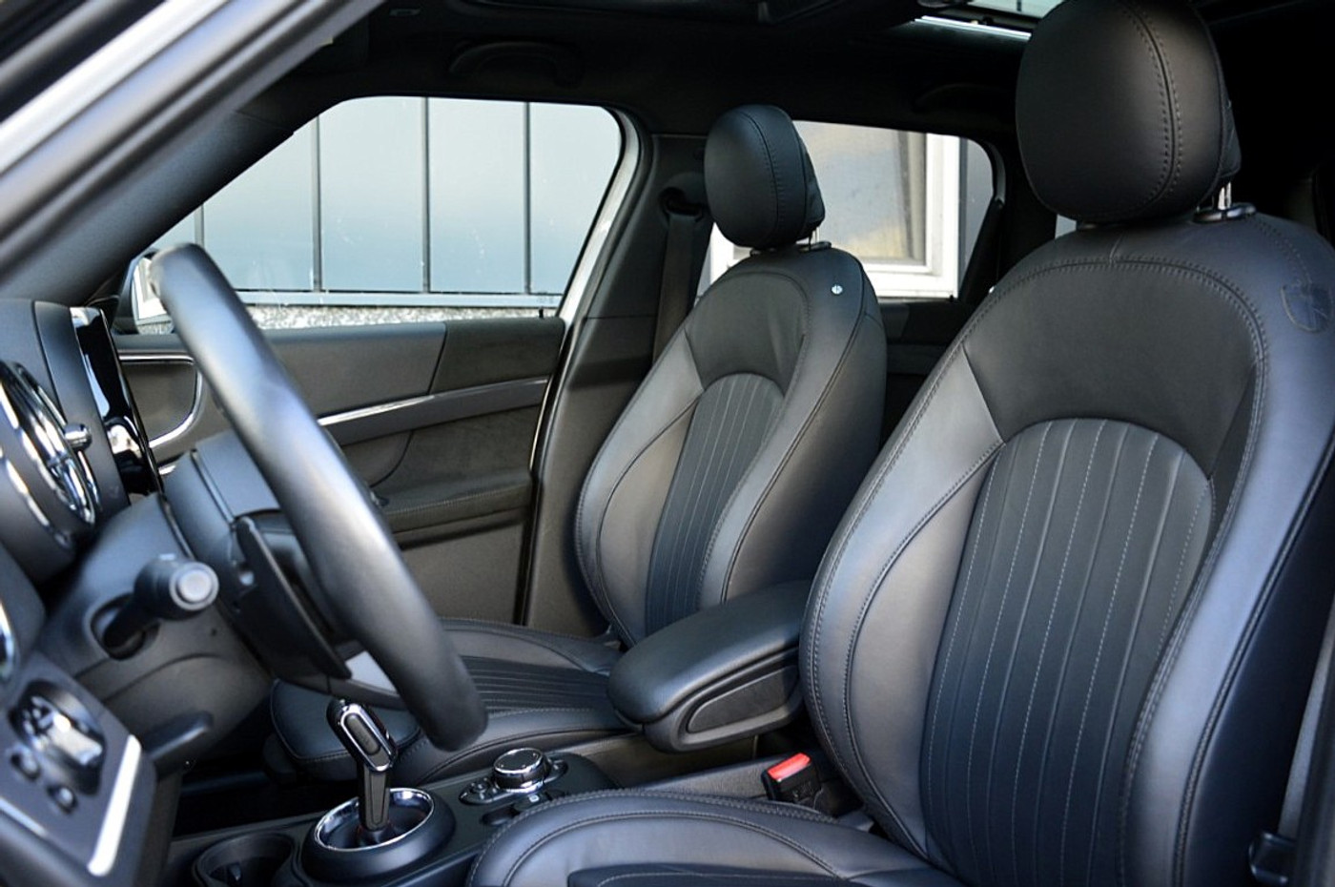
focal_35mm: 32
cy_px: 444
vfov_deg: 41.6
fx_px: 1167
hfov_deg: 59.5
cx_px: 668
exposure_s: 1/60
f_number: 4
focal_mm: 21
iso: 800
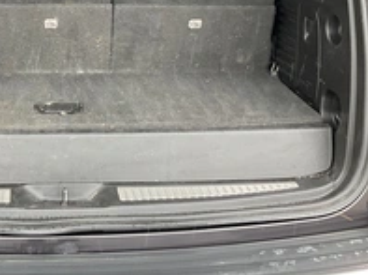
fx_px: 626
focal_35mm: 59
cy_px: 4
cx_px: 58
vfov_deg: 23.7
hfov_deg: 31.6
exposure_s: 1/99
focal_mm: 3
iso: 64
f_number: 1.8
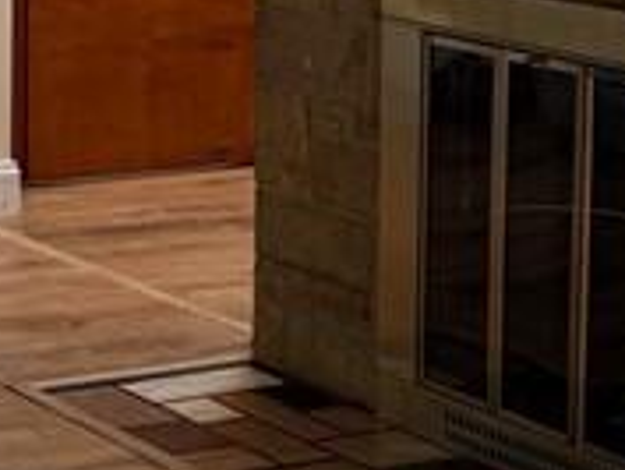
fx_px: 2511
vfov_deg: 10.6
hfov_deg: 13.2
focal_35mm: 139
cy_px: -46
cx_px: -395
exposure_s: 1/60
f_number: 1.78
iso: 125
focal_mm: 6.86
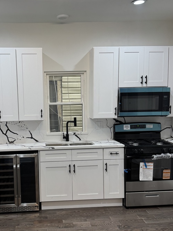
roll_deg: +1.9
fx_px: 260
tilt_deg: -7.0
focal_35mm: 39
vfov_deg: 47.8
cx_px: 60
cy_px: 129
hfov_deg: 36.5
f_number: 1.78
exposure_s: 1/120
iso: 125
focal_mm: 6.76
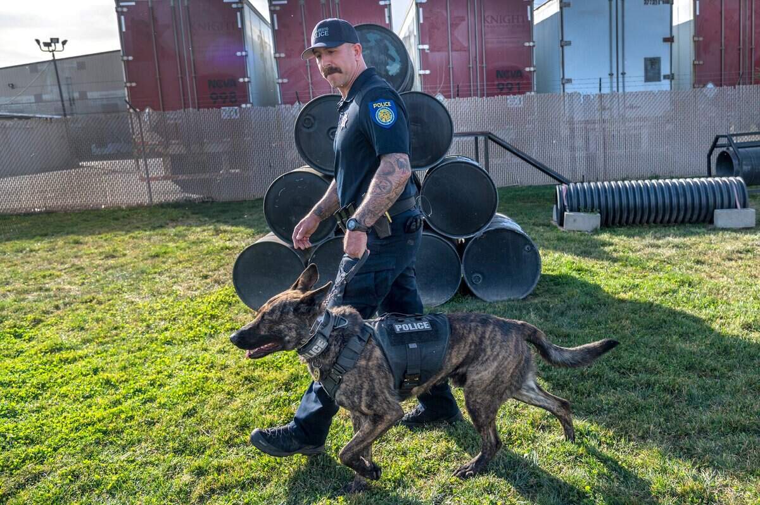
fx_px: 506
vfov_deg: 53.1
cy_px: 252
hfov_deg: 73.8
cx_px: 380
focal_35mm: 24
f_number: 4
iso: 200
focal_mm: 24
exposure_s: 1/2000
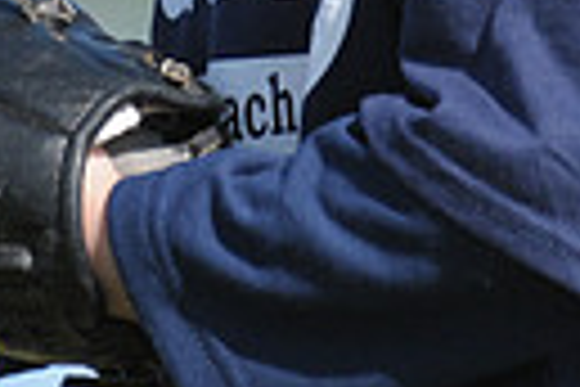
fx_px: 32477
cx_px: 198
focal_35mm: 2016
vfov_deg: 0.7
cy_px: -281
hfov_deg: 1.0
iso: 400
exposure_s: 1/2500
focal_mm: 300
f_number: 4
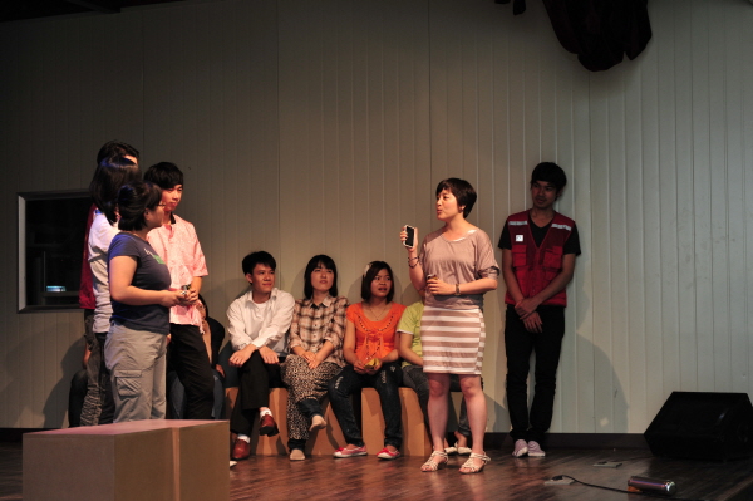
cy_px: 250
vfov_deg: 19.4
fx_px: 1463
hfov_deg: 28.9
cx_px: 376
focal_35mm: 70
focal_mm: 70
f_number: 4
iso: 640
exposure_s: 1/160
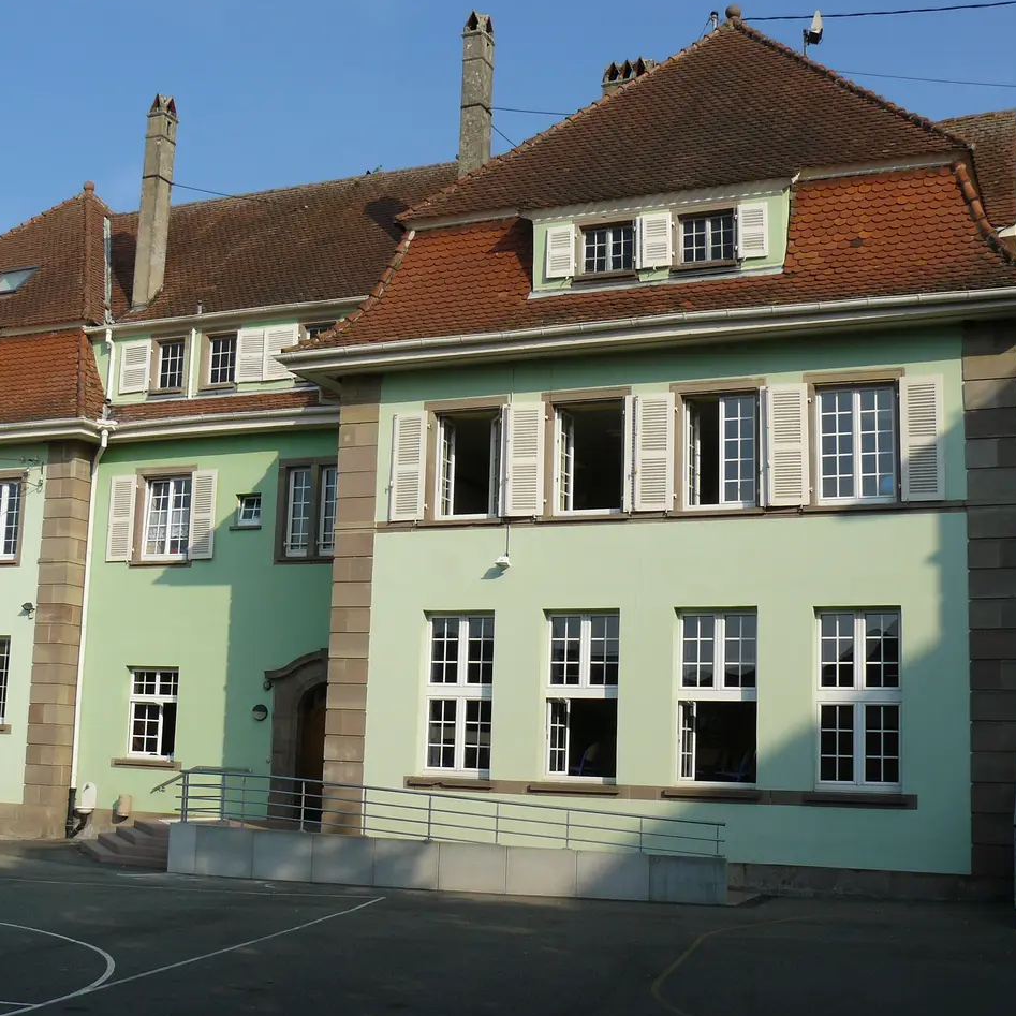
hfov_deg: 39.0
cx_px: 395
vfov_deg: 39.2
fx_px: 1428
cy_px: 506
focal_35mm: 43
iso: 100
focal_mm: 6
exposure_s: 1/400
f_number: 5.6
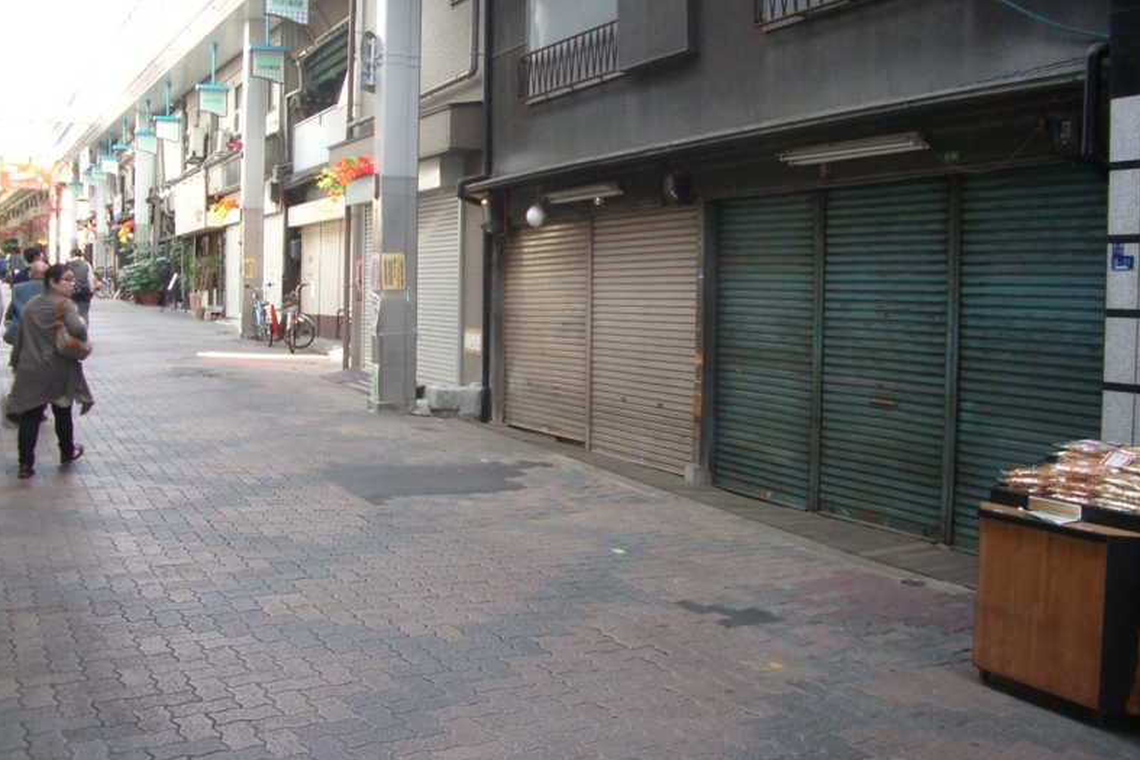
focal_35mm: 37
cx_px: 574
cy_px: 342
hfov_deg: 51.9
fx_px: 1172
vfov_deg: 35.9
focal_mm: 5.8
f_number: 2.6
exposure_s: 1/60
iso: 200
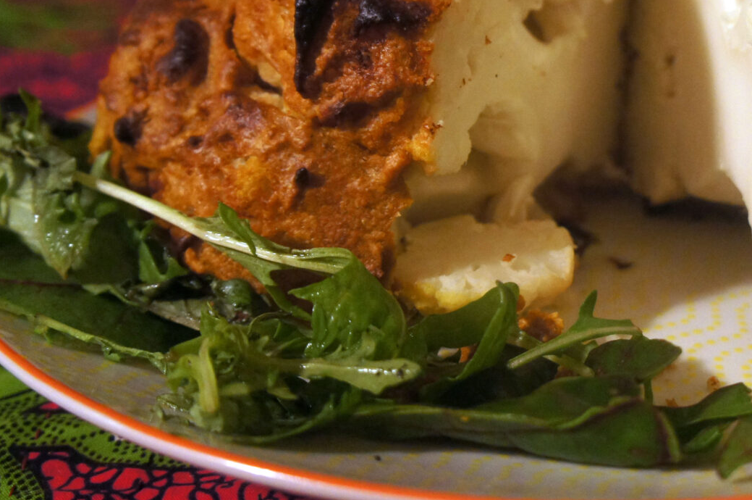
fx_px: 1273
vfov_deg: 22.2
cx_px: 636
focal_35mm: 61
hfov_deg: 31.8
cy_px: 205
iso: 1600
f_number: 4
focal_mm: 22
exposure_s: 1/40
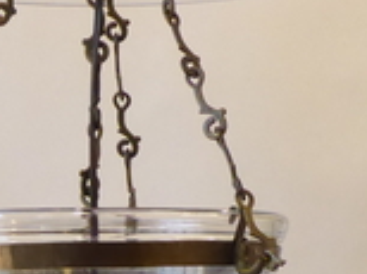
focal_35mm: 191
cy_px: 336
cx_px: 69
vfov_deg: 7.7
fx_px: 2022
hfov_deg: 10.3
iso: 800
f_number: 4
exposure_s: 1/80
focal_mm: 8.4
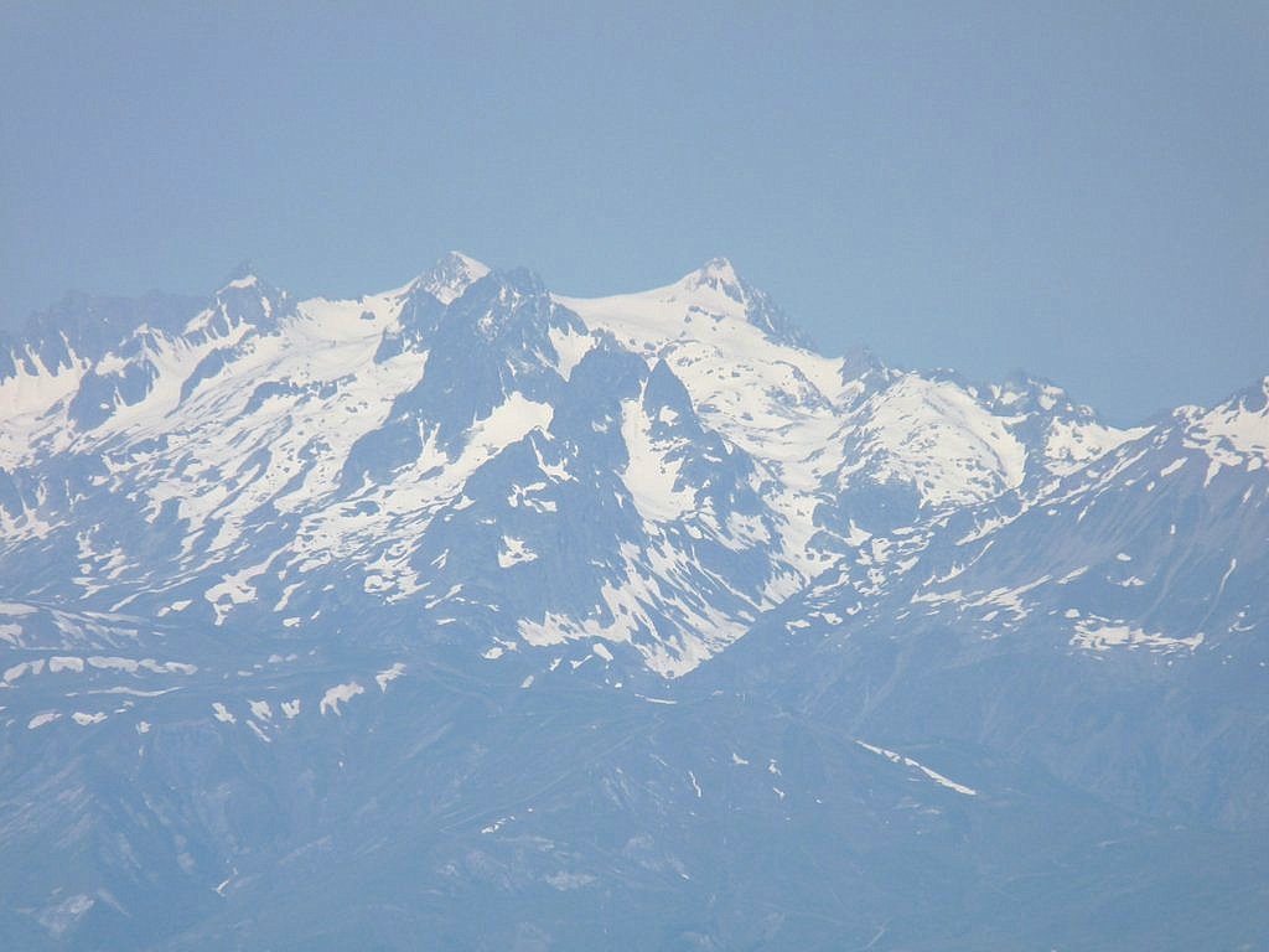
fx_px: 16753
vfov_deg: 3.3
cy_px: 476
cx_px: 634
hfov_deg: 4.3
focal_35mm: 457
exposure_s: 1/500
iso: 100
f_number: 8
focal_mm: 81.2
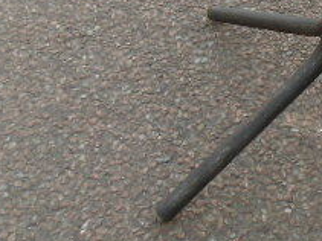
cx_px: 348
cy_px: -9
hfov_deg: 23.3
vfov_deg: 18.1
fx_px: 734
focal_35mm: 79
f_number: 3.2
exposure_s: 1/400
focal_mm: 4.6
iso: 100
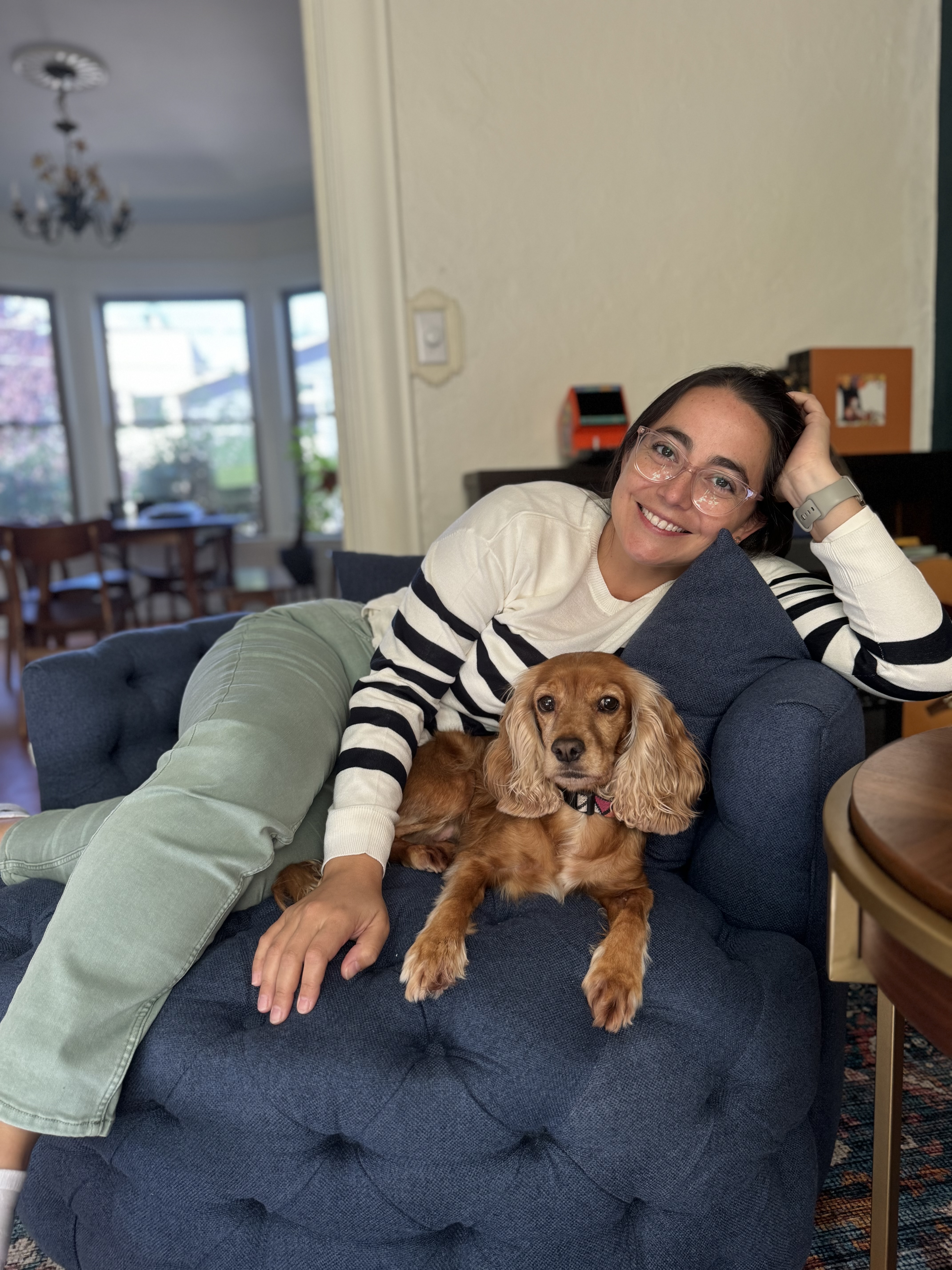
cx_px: 476
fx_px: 880
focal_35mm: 24
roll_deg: +3.4
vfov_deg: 71.6
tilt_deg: -8.8
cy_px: 635
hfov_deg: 56.8
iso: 200
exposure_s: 1/121
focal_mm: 6.76
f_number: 1.78
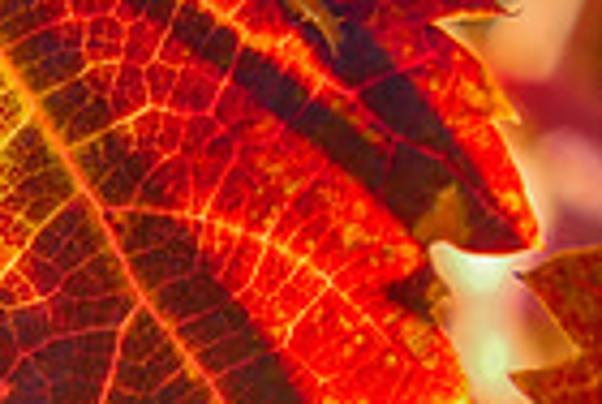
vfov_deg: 0.7
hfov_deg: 1.0
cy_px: 681
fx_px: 33097
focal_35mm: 1975
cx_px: -632
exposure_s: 1/125
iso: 125
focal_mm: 175.2
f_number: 4.5
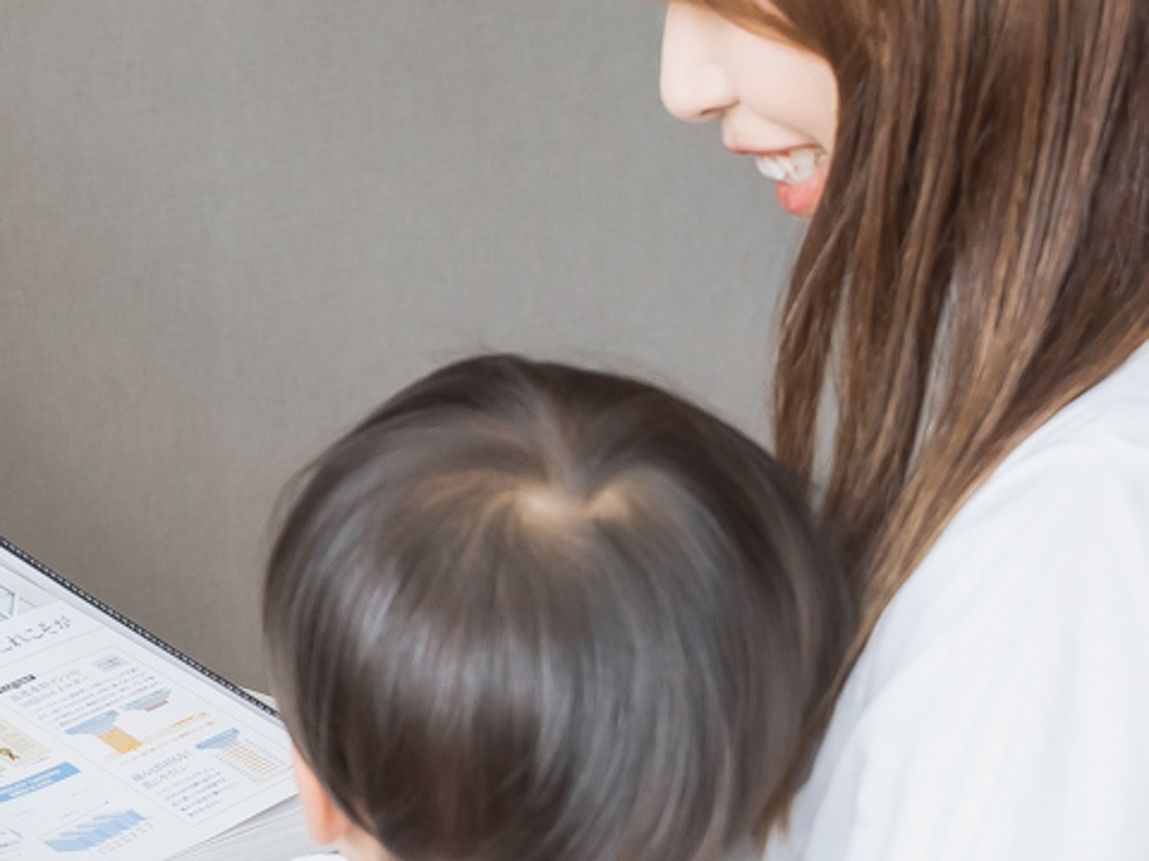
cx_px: 79
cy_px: 77
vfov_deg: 14.5
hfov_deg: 19.1
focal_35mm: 101
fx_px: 3352
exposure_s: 1/200
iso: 1600
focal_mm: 35
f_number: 5
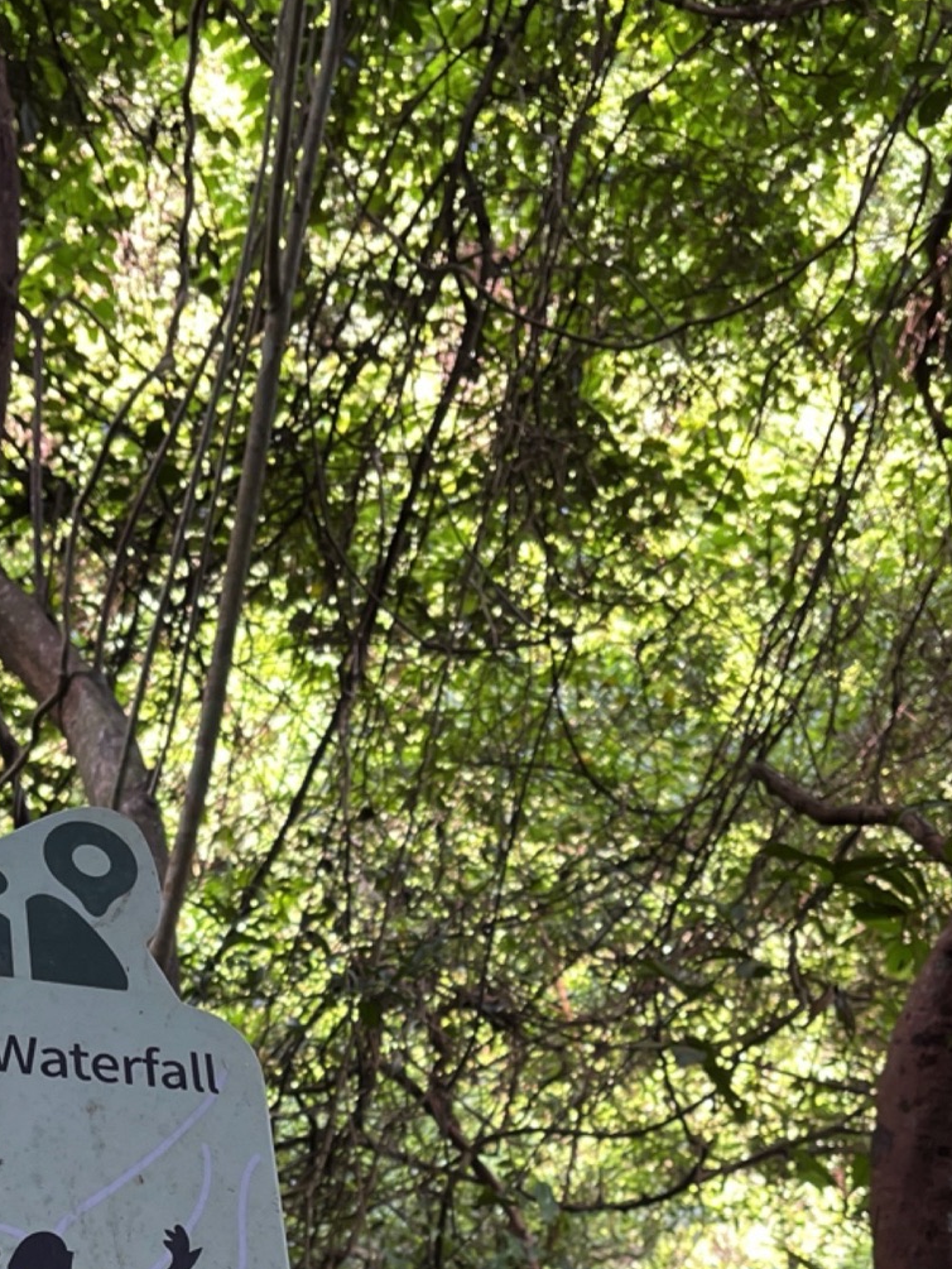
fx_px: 1943
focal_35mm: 53
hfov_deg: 27.5
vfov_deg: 34.9
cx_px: 371
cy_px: 1044
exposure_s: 1/94
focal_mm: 5.1
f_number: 1.6
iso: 125
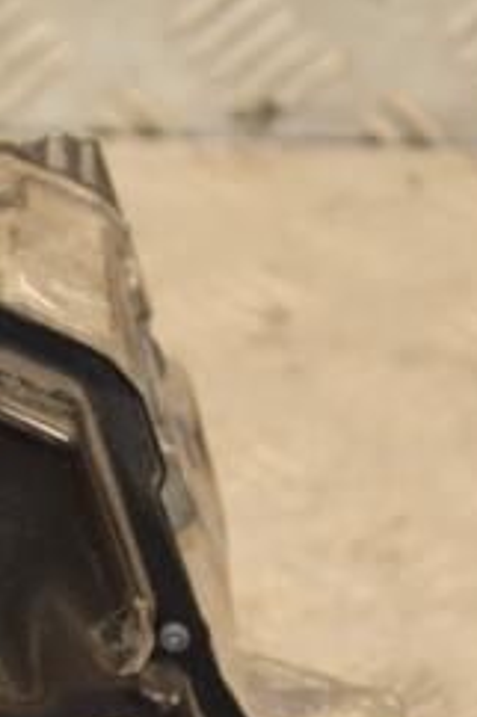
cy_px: 539
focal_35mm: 298
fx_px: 5931
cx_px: -15
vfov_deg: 6.9
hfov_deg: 4.6
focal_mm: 80
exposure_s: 1/125
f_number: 5.3
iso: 800
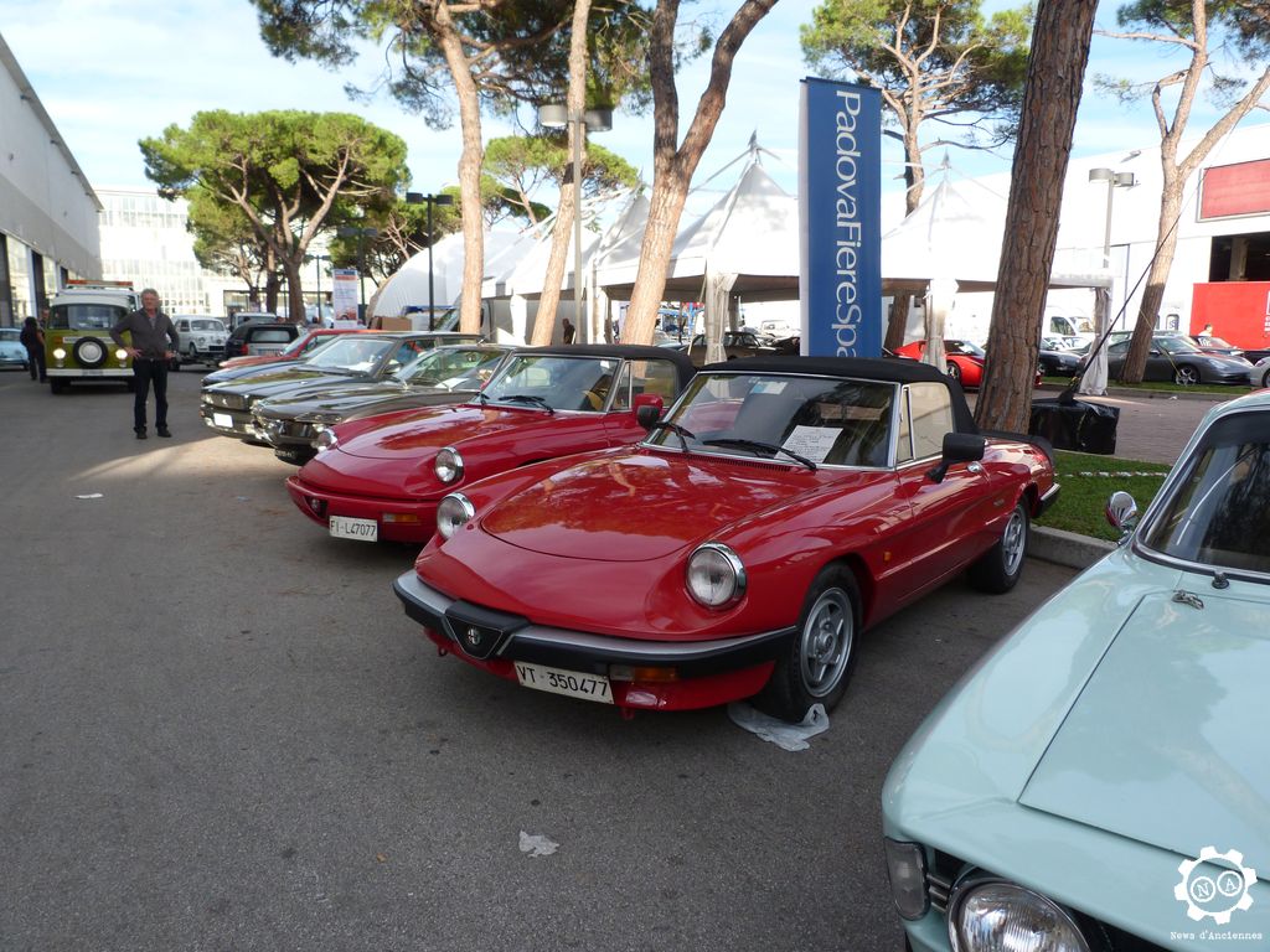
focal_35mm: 25
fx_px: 917
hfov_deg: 69.4
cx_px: 635
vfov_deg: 54.9
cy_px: 476
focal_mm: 4.5
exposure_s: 1/200
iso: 80
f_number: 4
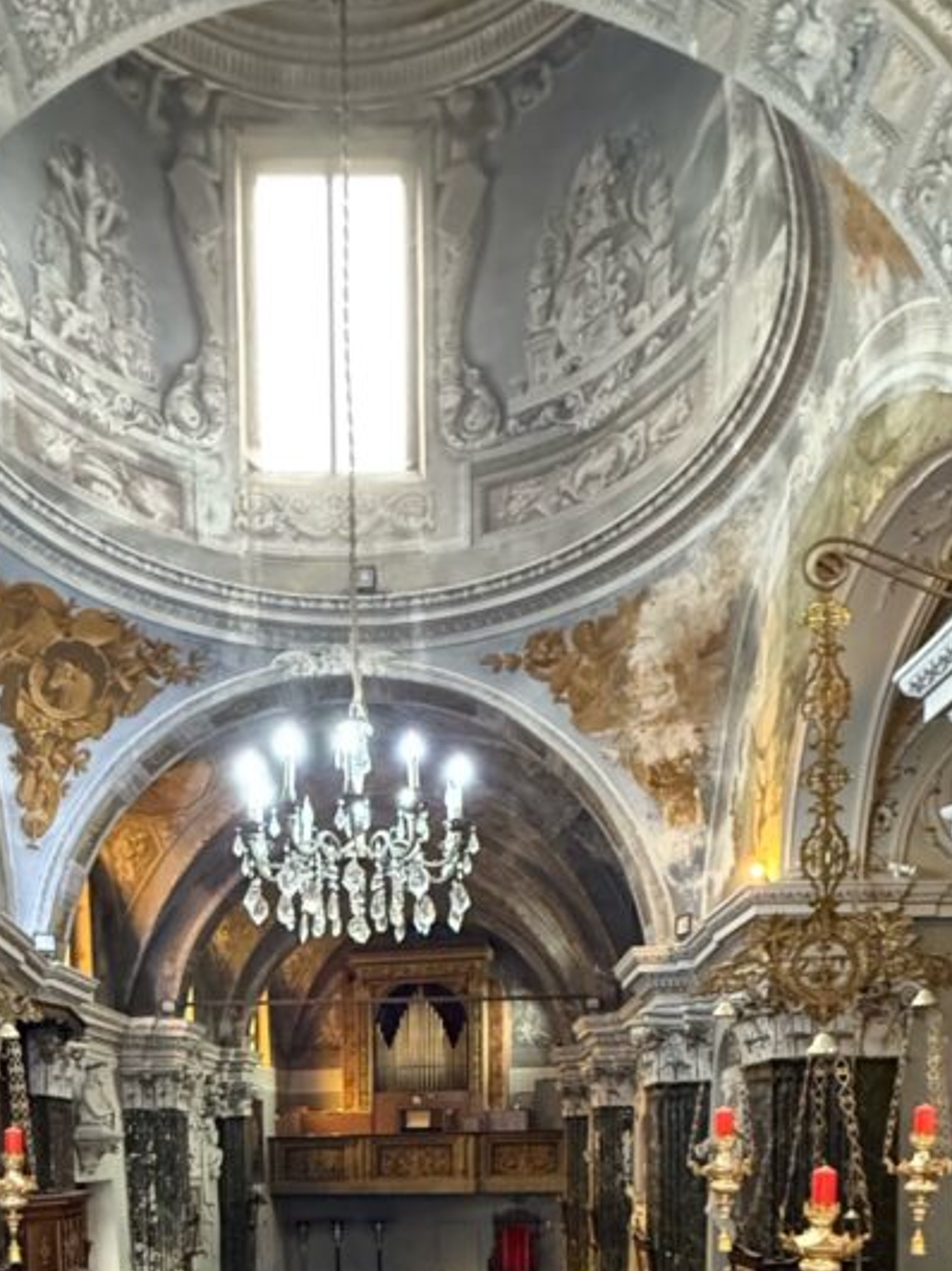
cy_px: 1221
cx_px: 387
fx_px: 990
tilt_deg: -3.0
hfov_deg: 51.0
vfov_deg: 53.8
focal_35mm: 27
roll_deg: +3.4
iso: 1600
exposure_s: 1/50
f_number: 2.2
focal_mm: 2.22
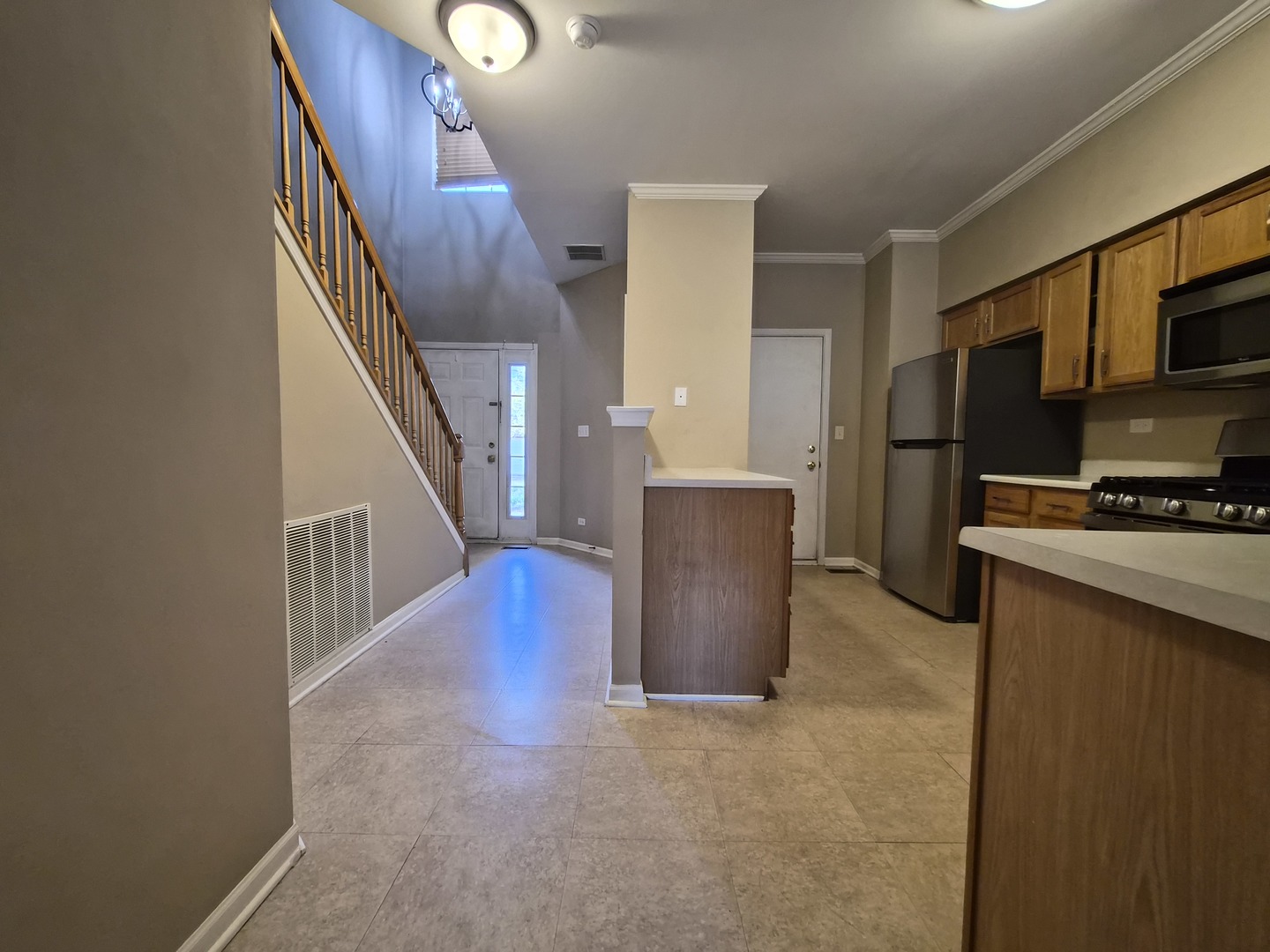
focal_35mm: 13
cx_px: 635
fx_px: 477
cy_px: 476
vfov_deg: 89.9
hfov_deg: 106.2
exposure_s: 1/60
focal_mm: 1.7
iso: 320
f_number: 2.2
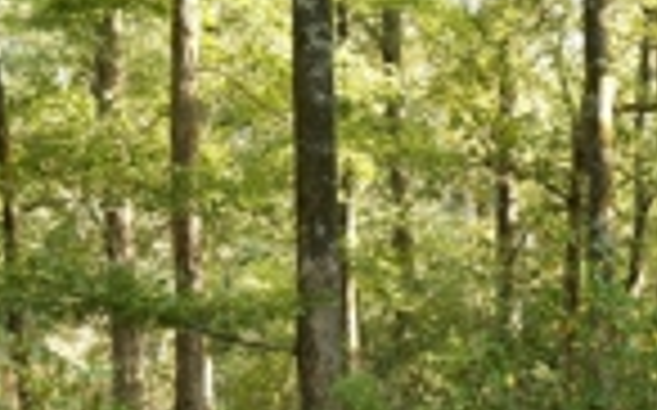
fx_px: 2272
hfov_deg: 15.6
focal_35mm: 127
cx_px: 853
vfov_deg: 10.0
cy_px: 581
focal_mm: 45
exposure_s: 1/40
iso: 640
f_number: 6.3
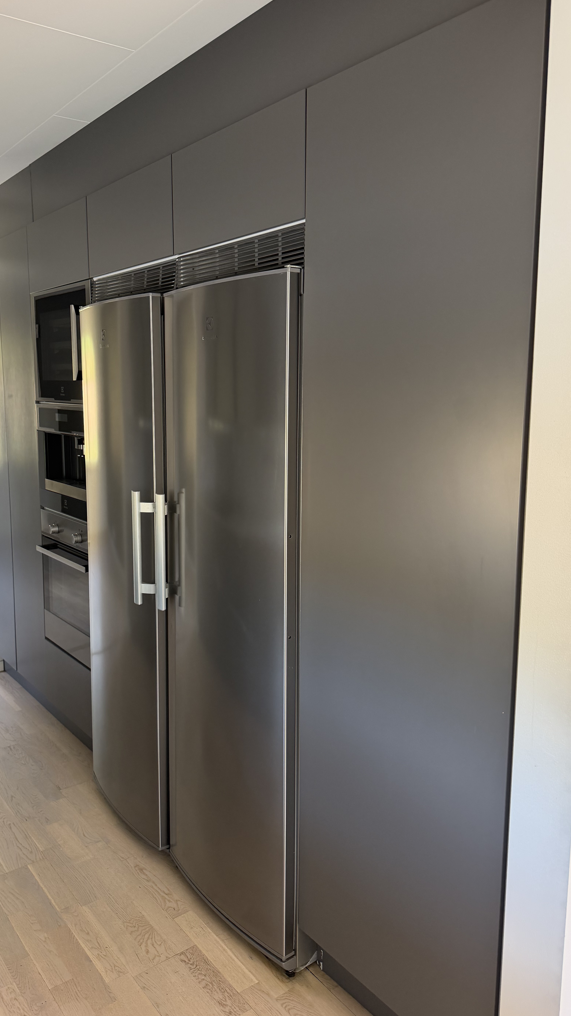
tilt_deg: -8.0
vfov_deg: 69.8
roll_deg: +0.4
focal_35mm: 27
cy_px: 492
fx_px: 727
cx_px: 232
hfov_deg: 42.7
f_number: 1.78
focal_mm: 6.76
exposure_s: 1/121
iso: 200
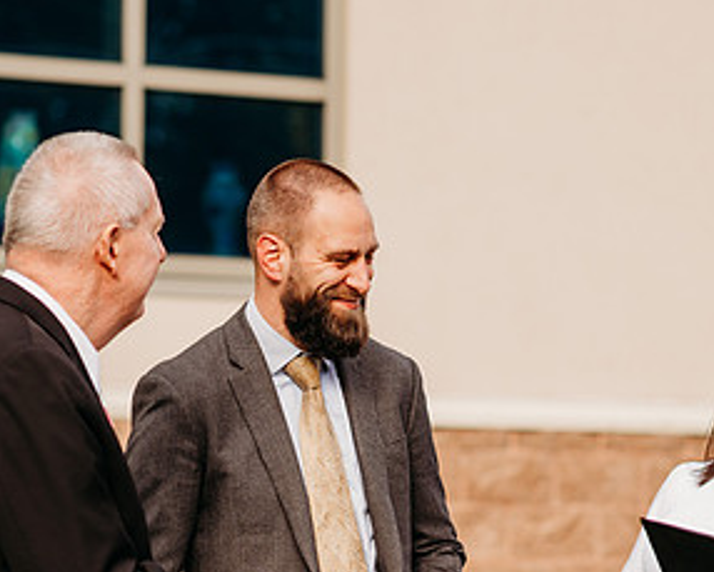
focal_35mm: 162
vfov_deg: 9.5
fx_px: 3424
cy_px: 476
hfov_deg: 11.9
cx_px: 262
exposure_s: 1/1600
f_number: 2.8
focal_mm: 85
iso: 200
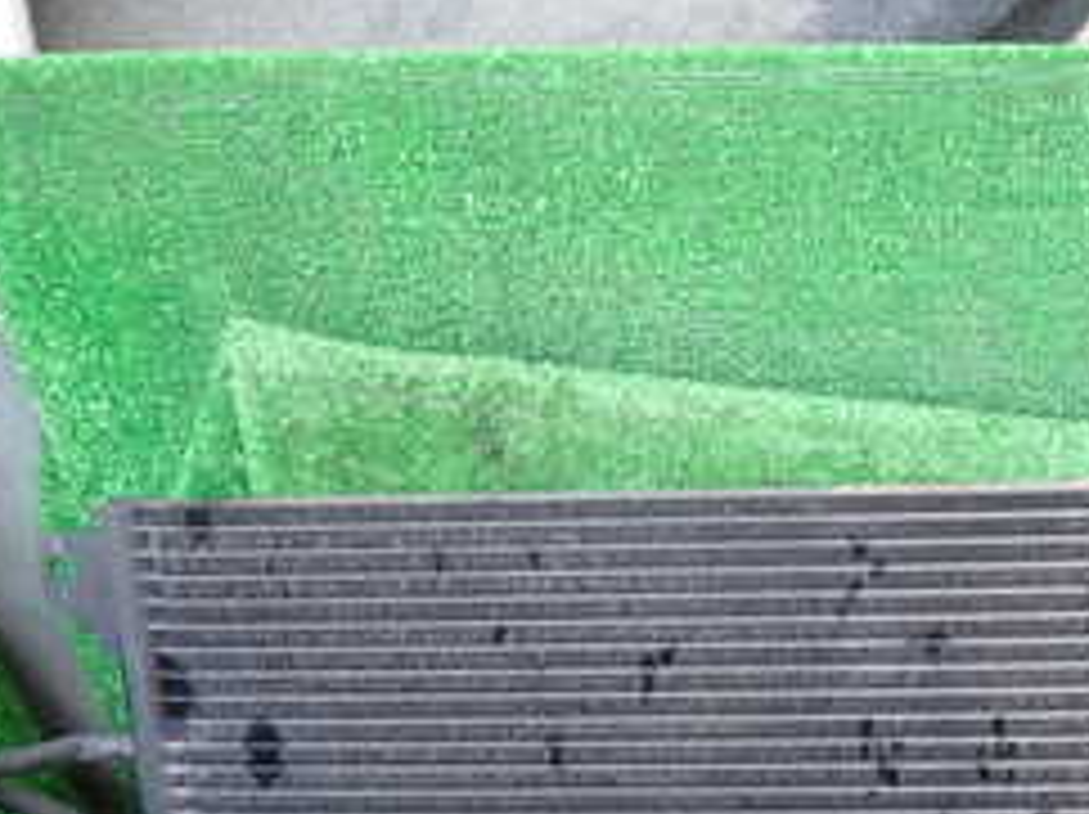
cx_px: 1030
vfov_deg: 23.2
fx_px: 1949
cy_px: 675
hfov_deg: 29.6
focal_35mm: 62
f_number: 2
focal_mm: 4.5
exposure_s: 1/60
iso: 200
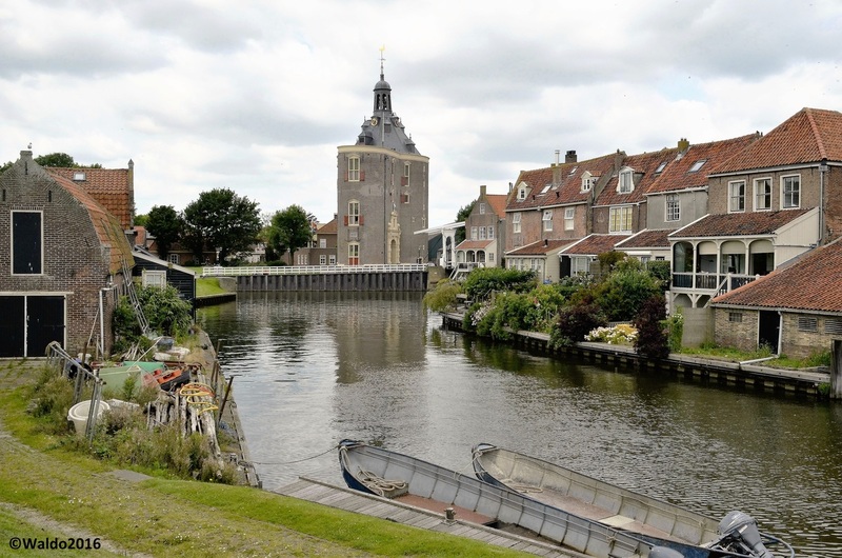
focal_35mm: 36
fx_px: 840
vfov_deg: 36.7
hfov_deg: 53.2
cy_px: 279
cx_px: 421
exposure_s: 1/500
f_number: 11
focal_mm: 24
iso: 500
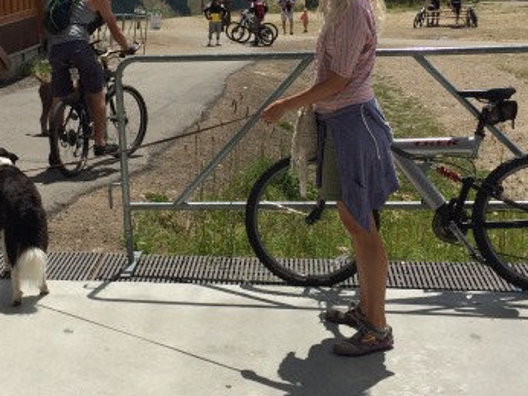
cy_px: 49
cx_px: 172
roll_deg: +1.7
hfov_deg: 28.7
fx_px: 1023
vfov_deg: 21.5
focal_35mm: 67
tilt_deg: -10.5
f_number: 2.2
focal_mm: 4.15
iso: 32
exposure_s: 1/3731
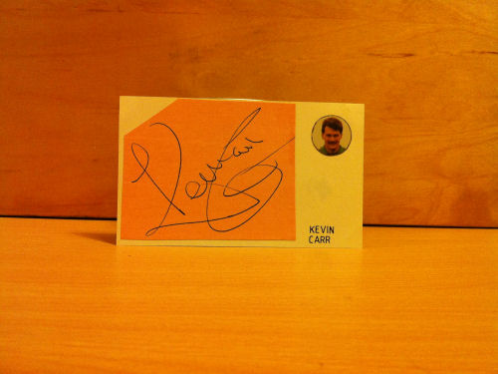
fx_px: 504
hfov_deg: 52.6
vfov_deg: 40.7
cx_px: 249
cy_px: 187
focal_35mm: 35
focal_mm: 3.85
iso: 250
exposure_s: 1/17
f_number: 2.8
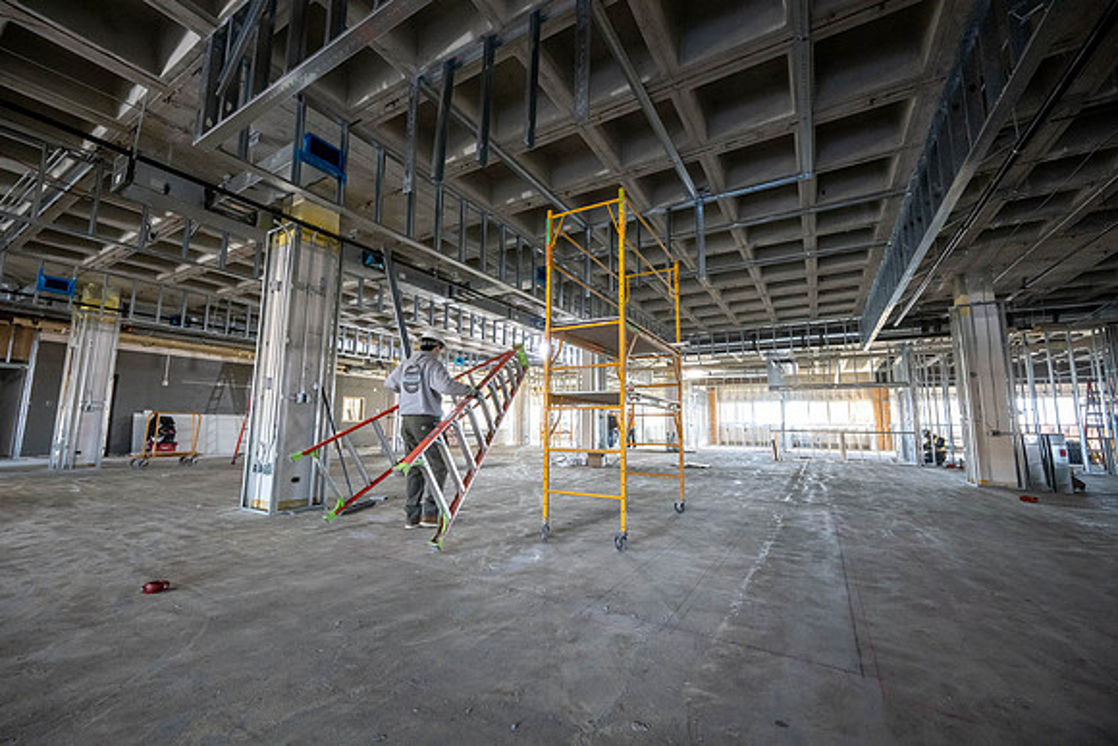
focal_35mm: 14
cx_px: 559
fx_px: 435
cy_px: 373
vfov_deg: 81.2
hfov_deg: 104.2
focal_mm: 14
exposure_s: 1/100
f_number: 5.6
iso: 3200
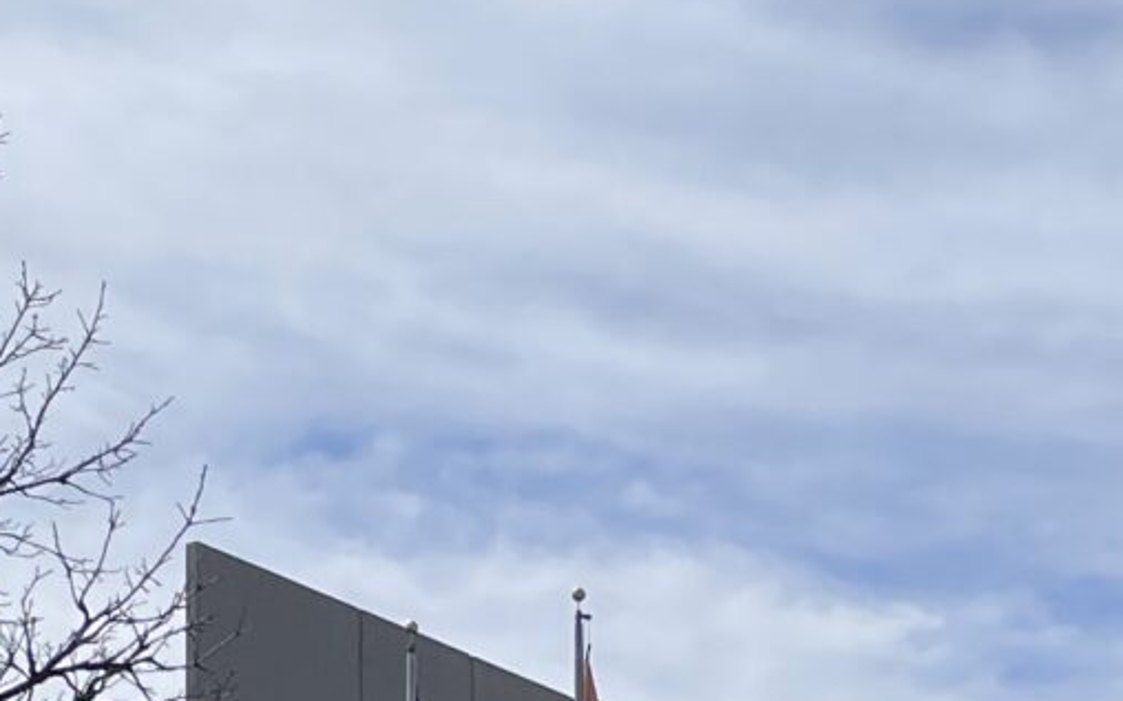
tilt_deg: +6.5
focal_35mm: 139
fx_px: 4252
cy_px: 1154
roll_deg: +0.7
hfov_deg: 15.0
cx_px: 787
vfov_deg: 9.1
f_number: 1.6
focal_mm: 4.2
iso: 32
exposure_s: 1/7299
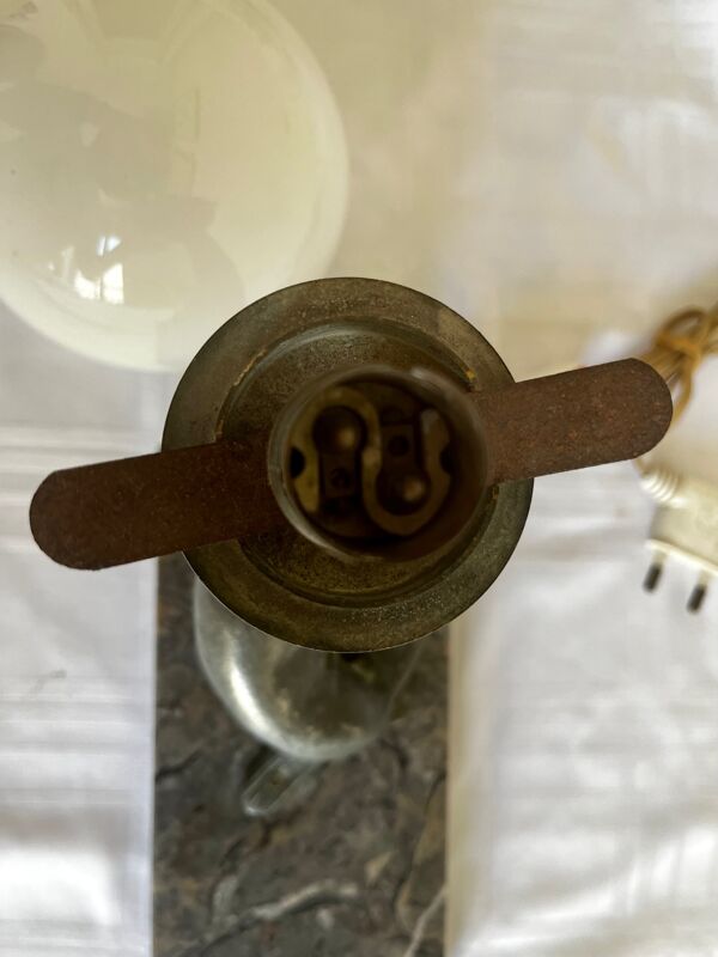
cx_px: 359
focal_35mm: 26
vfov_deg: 67.3
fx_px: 719
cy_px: 478
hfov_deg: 53.1
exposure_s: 1/121
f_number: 1.6
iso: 125
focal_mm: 5.1
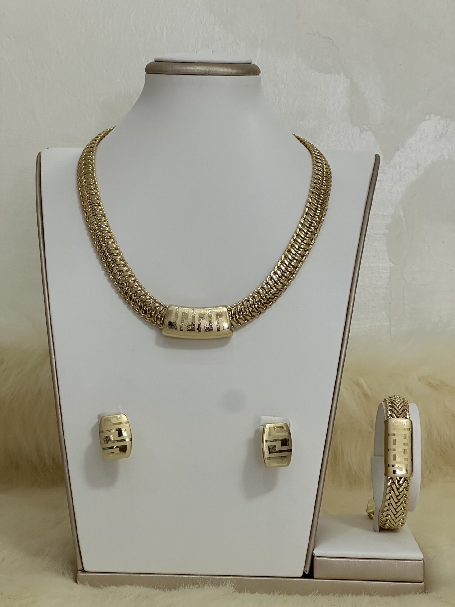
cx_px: 228
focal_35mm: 77
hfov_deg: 19.1
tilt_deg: -2.3
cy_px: 304
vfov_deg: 25.3
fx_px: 1349
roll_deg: -1.5
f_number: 2.8
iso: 250
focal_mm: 9
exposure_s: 1/98
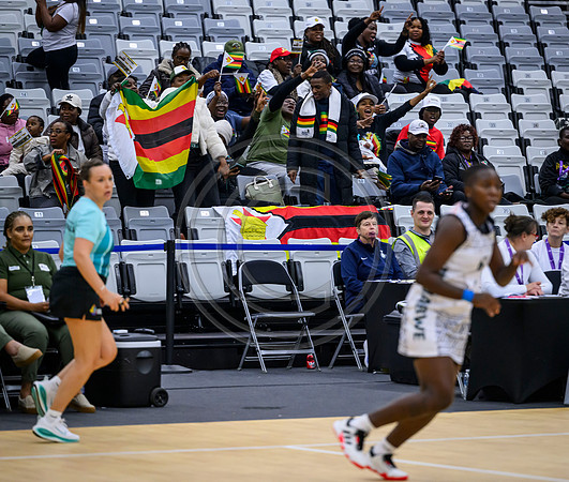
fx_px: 3743
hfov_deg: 8.7
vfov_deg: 7.4
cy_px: 239
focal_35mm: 217
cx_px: 290
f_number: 3.2
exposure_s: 1/1000
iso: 4000
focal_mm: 185
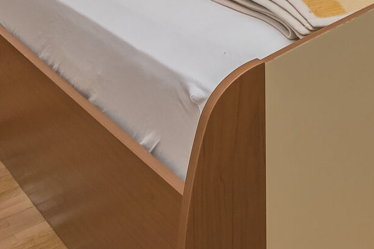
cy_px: -243
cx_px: 495
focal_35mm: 69
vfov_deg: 15.8
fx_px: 717
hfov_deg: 25.0
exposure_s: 1/60
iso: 160
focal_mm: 10
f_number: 4.5
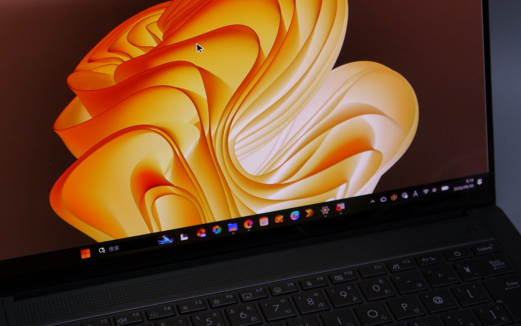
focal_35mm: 97
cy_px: 87
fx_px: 1377
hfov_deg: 21.4
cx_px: 236
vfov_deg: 13.4
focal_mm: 31
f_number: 5
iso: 320
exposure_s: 1/60
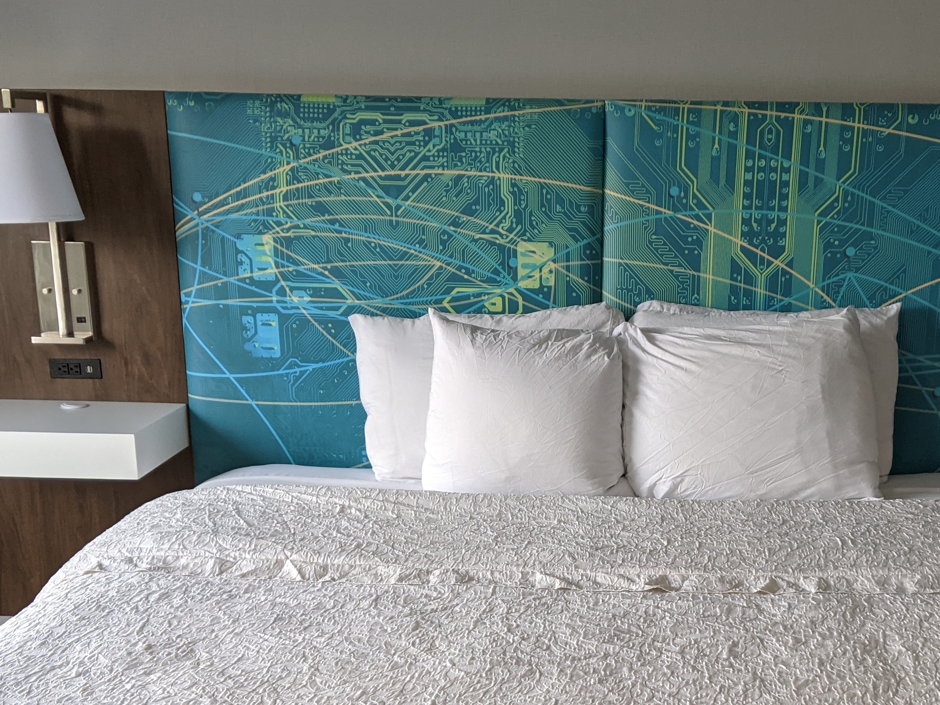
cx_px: 603
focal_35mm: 50
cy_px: 546
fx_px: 1358
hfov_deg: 37.9
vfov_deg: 28.6
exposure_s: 1/120
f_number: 1.8
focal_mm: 4.44
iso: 92
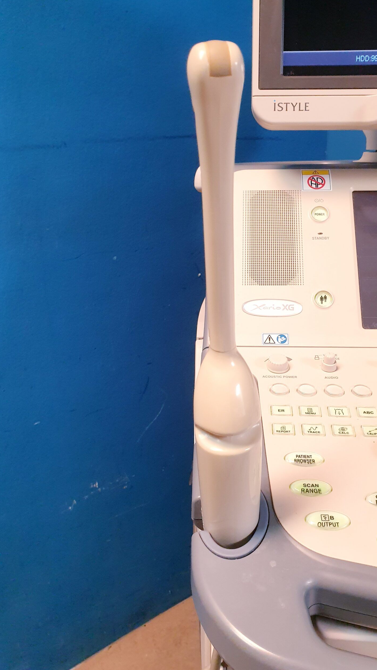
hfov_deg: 40.1
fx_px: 515
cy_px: 331
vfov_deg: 66.1
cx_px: 217
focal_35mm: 29
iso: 250
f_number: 2.4
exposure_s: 1/50
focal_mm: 4.3
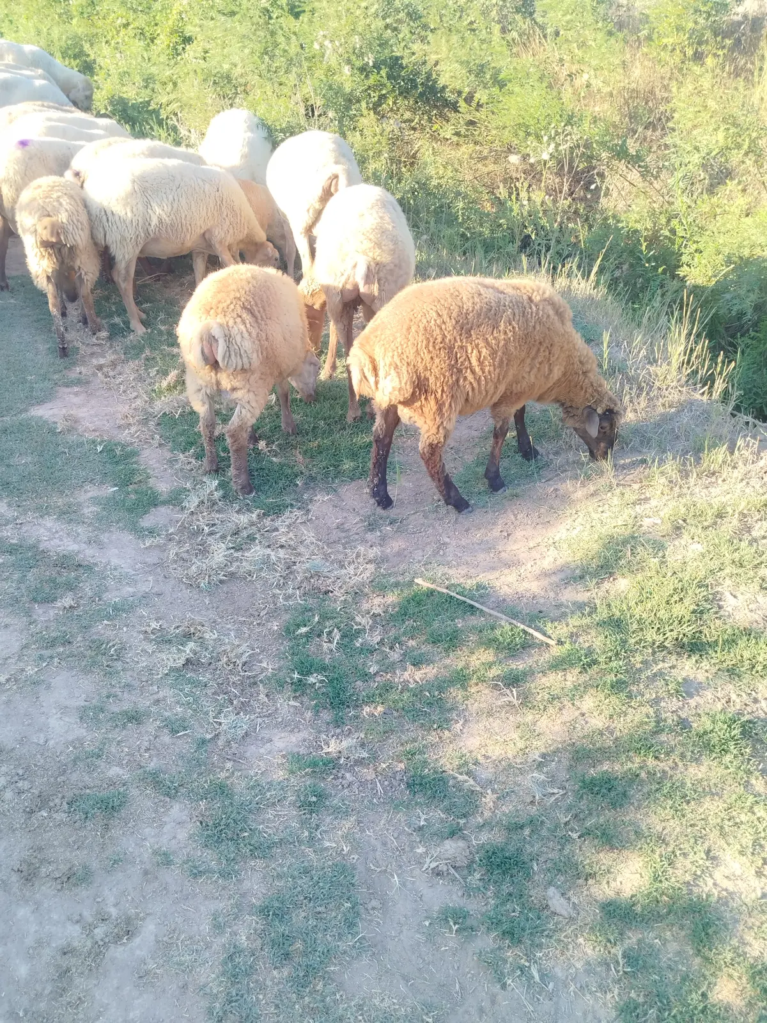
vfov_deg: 58.4
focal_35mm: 31
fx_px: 916
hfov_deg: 45.4
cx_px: 384
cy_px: 512
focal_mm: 5.31
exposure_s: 1/119
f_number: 1.7
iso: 50
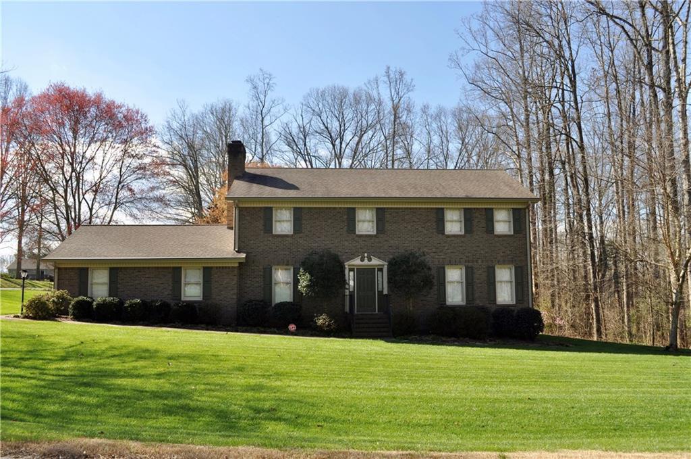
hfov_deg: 62.0
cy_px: 230
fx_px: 575
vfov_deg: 43.5
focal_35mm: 30
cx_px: 346
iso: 200
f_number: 8
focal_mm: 20
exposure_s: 1/250
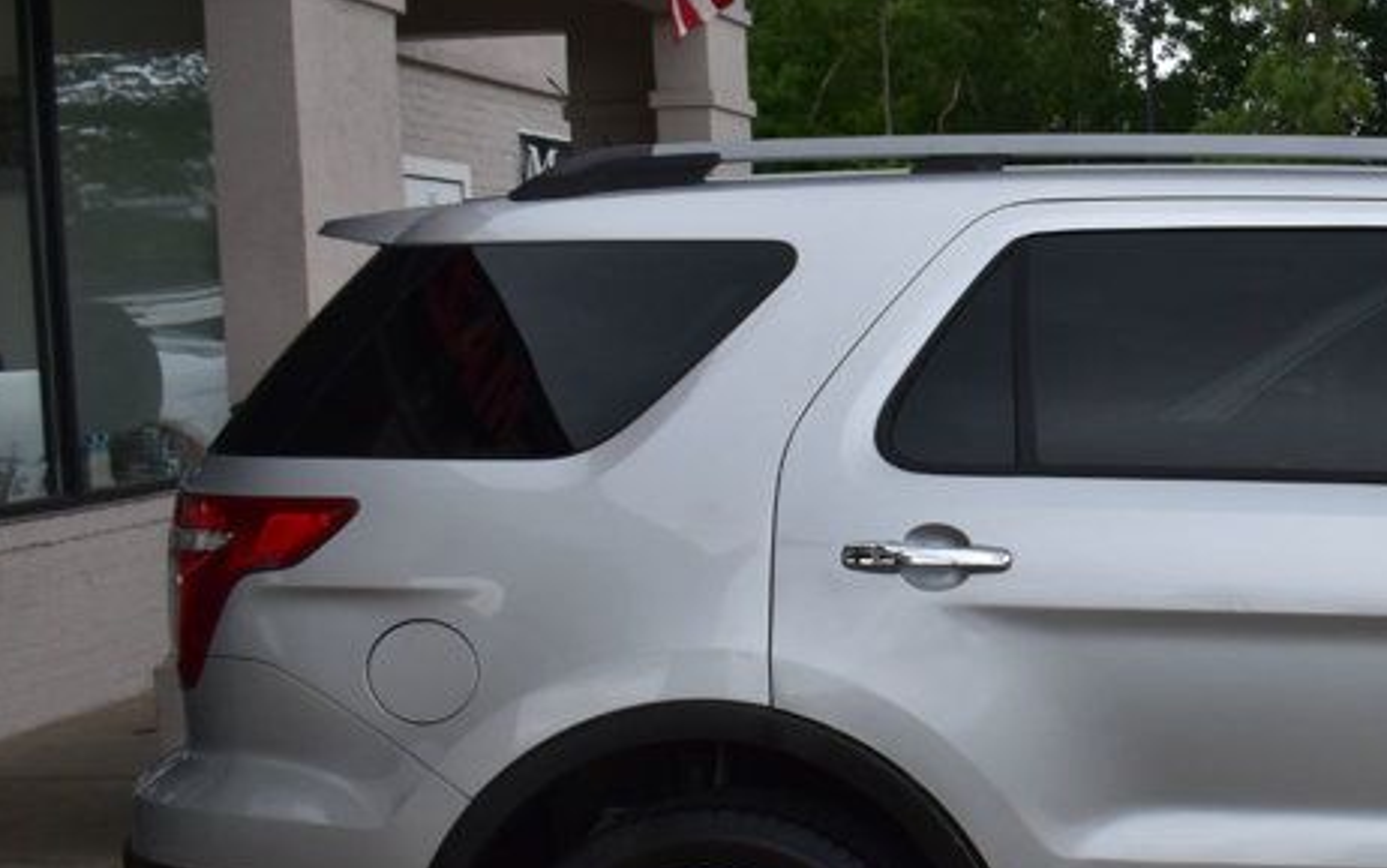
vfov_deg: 18.3
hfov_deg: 27.0
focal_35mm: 71
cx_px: 1453
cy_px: 487
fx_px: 2689
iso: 400
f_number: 10
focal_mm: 21
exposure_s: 1/320
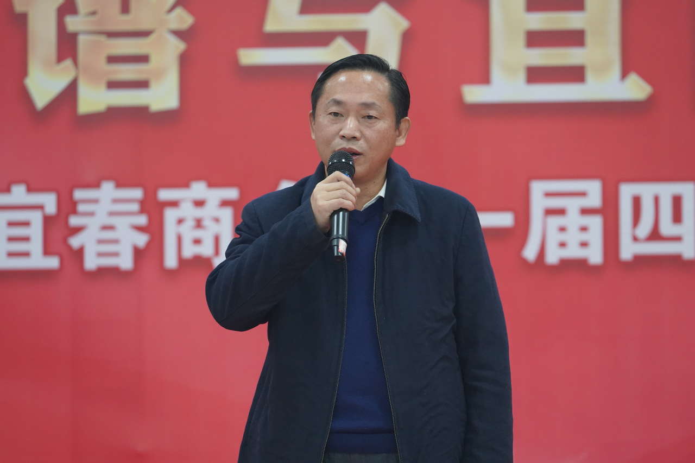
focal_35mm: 200
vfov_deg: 6.9
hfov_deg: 10.3
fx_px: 3860
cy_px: 232
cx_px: 348
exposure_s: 1/250
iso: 5000
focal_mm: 200
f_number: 4
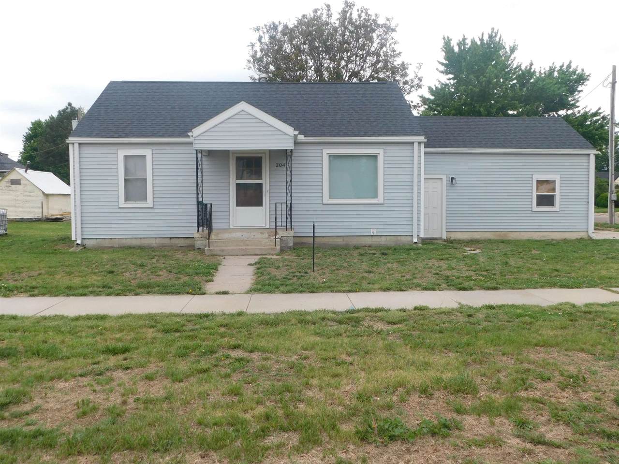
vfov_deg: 46.8
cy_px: 232
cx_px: 310
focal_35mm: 30
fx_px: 536
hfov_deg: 60.0
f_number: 3.2
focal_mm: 5.3
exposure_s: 1/640
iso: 125
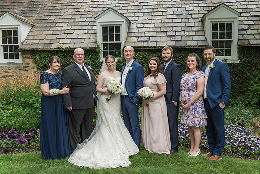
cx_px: 128
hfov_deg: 49.6
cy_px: 87
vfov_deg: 34.2
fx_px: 282
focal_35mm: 39
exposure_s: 1/160
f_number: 5.6
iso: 400
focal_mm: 38
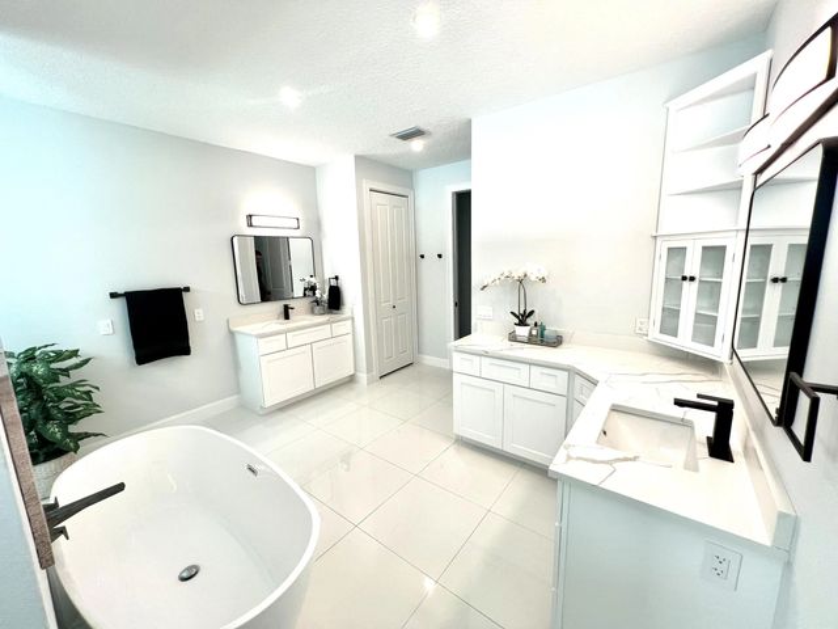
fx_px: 315
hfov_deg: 106.2
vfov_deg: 89.9
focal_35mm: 13
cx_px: 419
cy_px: 314
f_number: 1.8
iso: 64
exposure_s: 1/120
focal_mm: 1.57
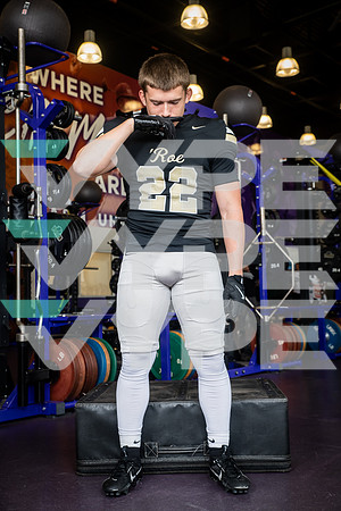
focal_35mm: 48
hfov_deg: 28.1
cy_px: 256
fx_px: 682
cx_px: 170
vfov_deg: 41.1
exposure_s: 1/250
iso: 500
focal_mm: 48
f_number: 5.6
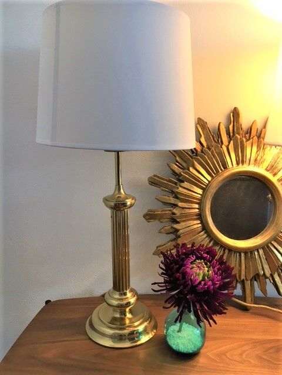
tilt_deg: -10.4
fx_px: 315
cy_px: 188
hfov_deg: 48.2
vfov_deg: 61.7
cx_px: 141
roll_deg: +0.3
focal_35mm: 29
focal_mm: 4.15
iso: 80
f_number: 2.2
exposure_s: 1/33
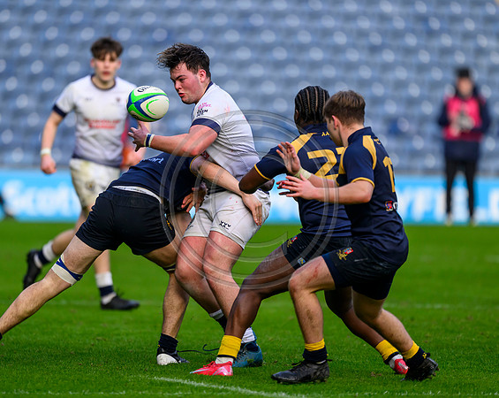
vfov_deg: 2.4
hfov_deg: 3.0
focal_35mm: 642
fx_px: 9472
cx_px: 198
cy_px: 200
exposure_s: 1/1600
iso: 1000
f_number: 4
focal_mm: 560
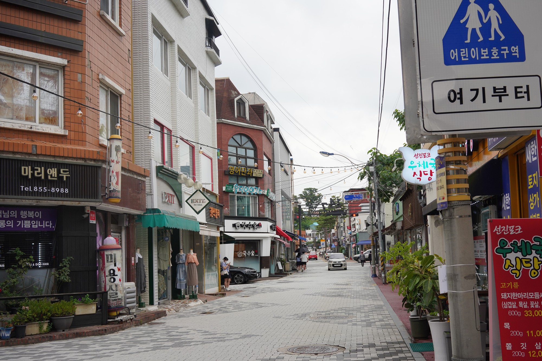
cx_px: 271
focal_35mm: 35
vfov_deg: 37.9
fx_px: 527
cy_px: 180
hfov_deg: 54.4
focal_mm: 35
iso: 400
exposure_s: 1/160
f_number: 8
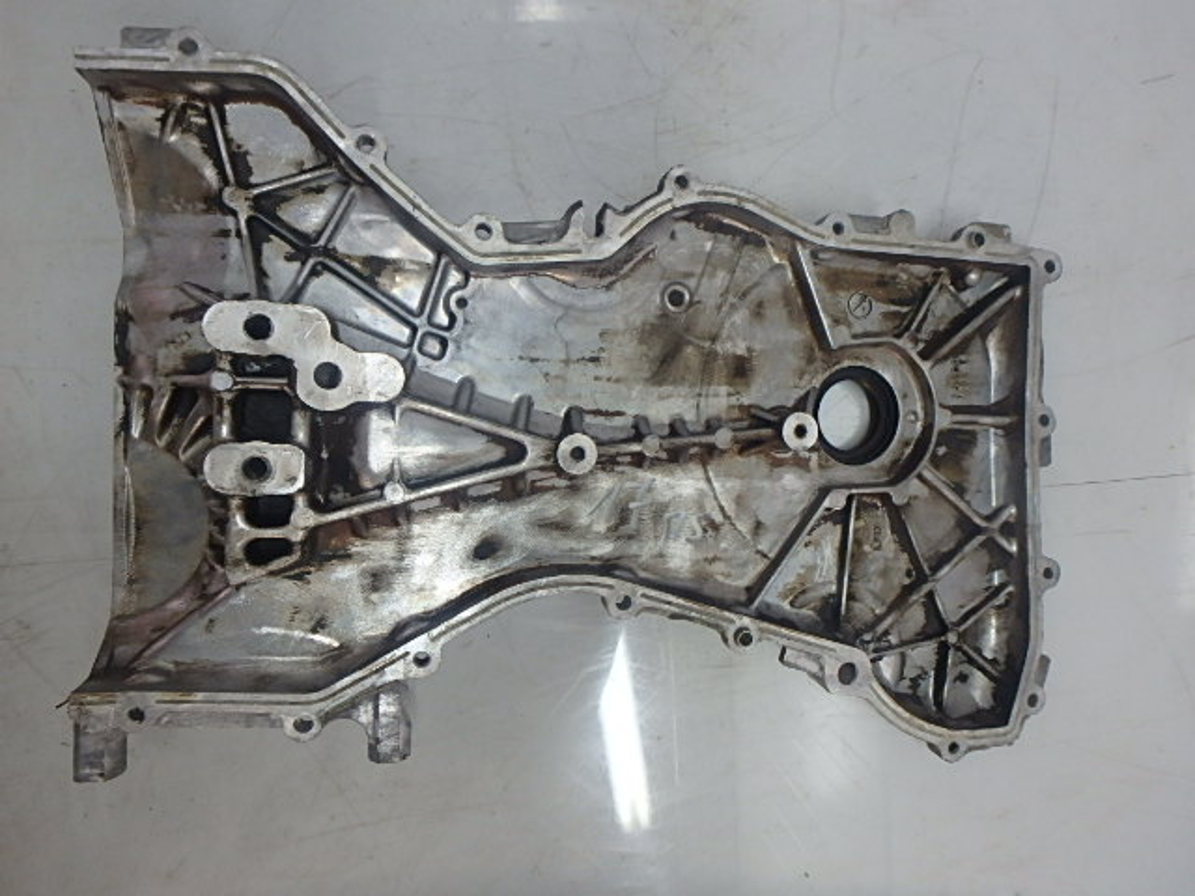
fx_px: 725
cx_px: 598
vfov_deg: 63.4
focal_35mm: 21
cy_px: 448
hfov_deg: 79.0
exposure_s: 1/50
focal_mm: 3.7
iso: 200
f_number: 3.5
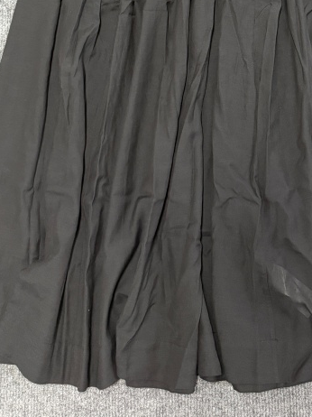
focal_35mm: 52
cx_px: 188
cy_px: -22
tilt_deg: -76.9
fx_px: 625
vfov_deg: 33.0
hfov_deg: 27.9
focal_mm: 6.76
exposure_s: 1/50
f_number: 1.78
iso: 640
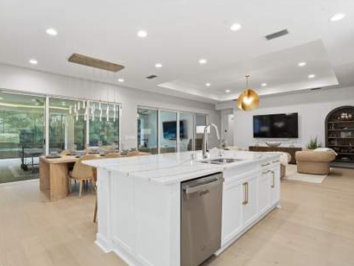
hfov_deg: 87.5
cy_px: 136
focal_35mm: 18
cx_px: 162
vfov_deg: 71.6
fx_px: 184
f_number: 9
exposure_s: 1/100
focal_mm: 16
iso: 400
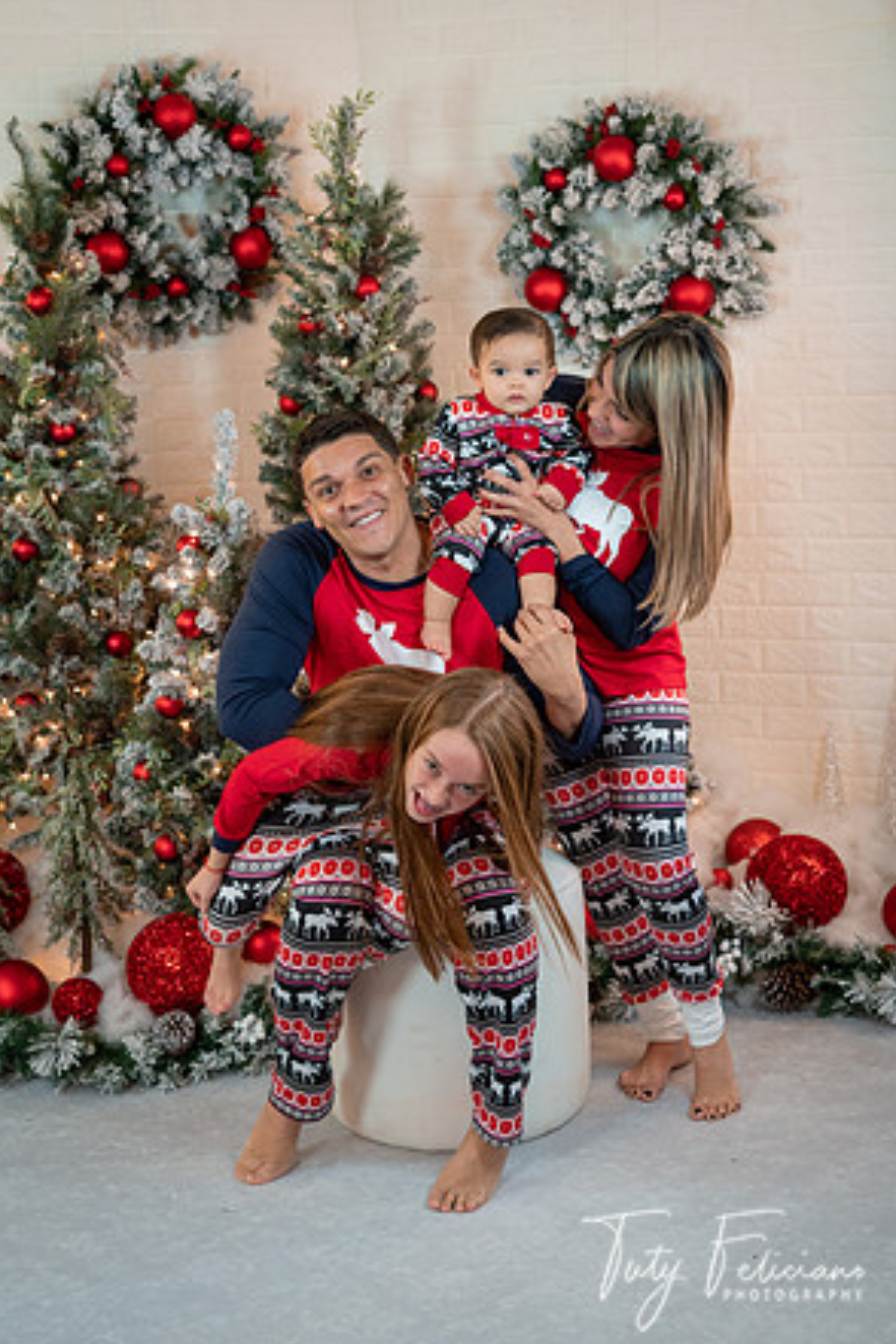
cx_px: 454
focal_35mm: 51
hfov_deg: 26.5
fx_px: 1904
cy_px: 680
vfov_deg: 38.9
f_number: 4
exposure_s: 1/125
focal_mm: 50
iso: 2000
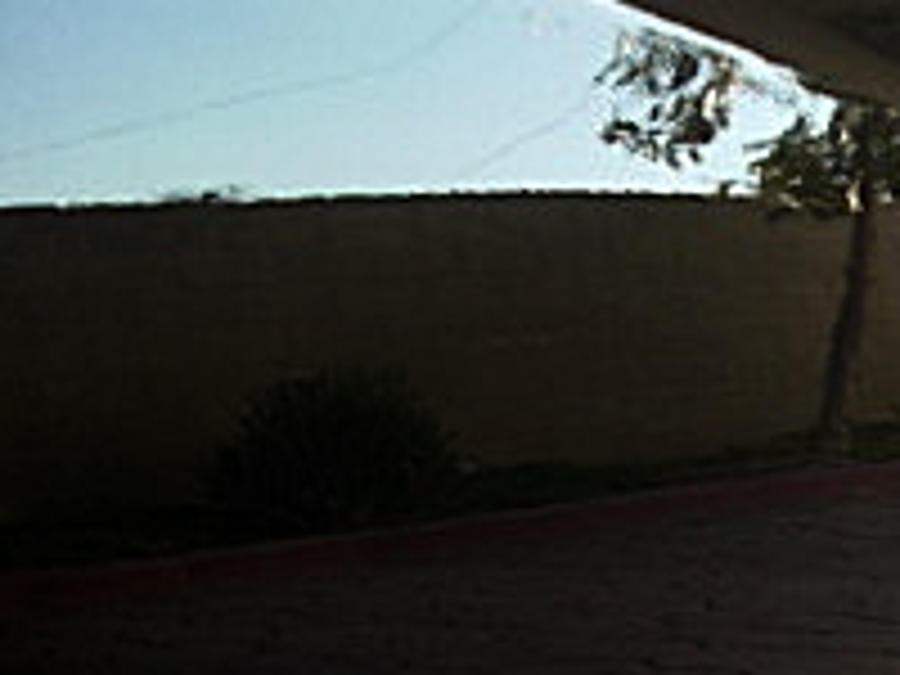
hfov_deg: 16.3
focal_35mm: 115
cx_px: 1130
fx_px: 2990
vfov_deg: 12.4
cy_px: 900
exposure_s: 1/80
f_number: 2.8
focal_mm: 6.3
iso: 100
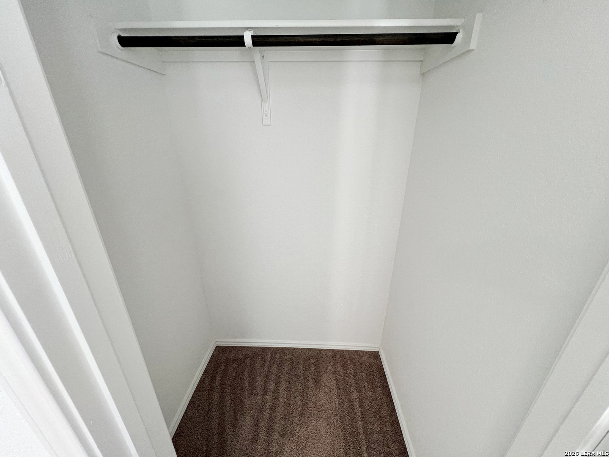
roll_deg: -1.5
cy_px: 228
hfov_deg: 106.2
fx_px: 229
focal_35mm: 13
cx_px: 304
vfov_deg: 89.9
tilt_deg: -23.2
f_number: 1.8
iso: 80
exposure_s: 1/120
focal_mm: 1.57
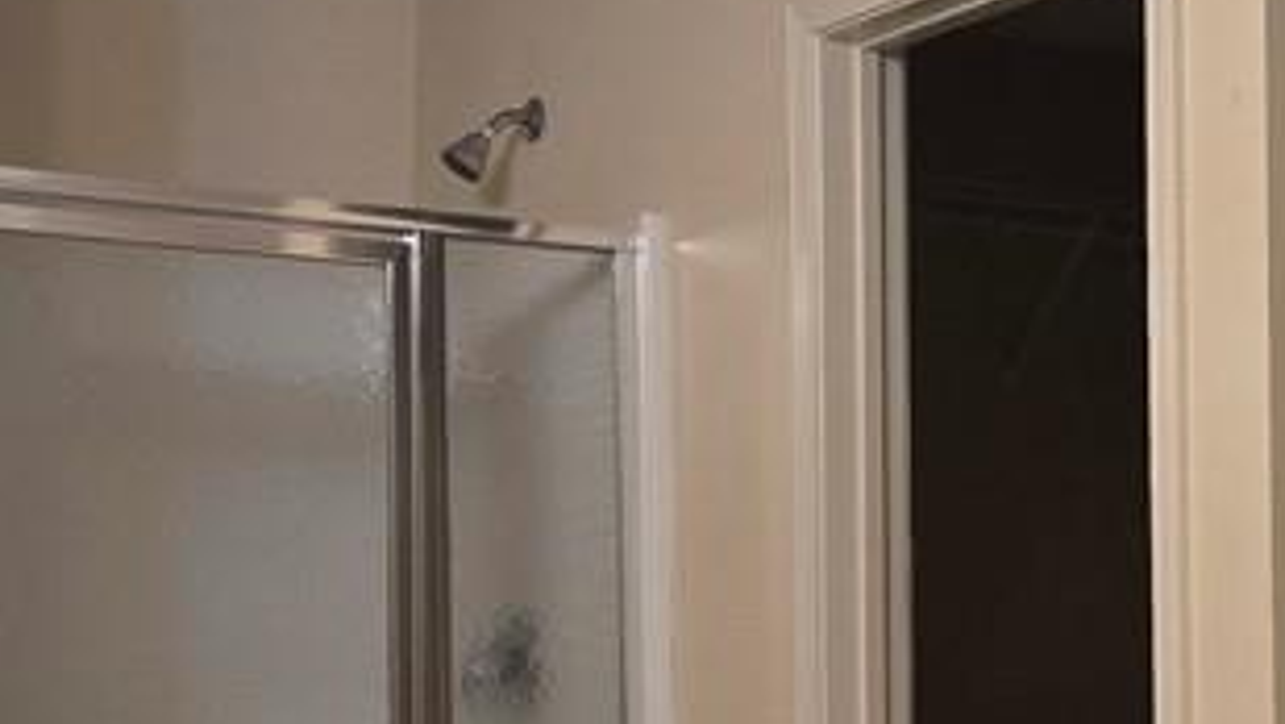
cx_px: 1194
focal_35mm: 83
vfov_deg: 14.3
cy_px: 736
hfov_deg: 24.7
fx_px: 2829
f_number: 1.8
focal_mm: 5.4
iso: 500
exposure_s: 1/120
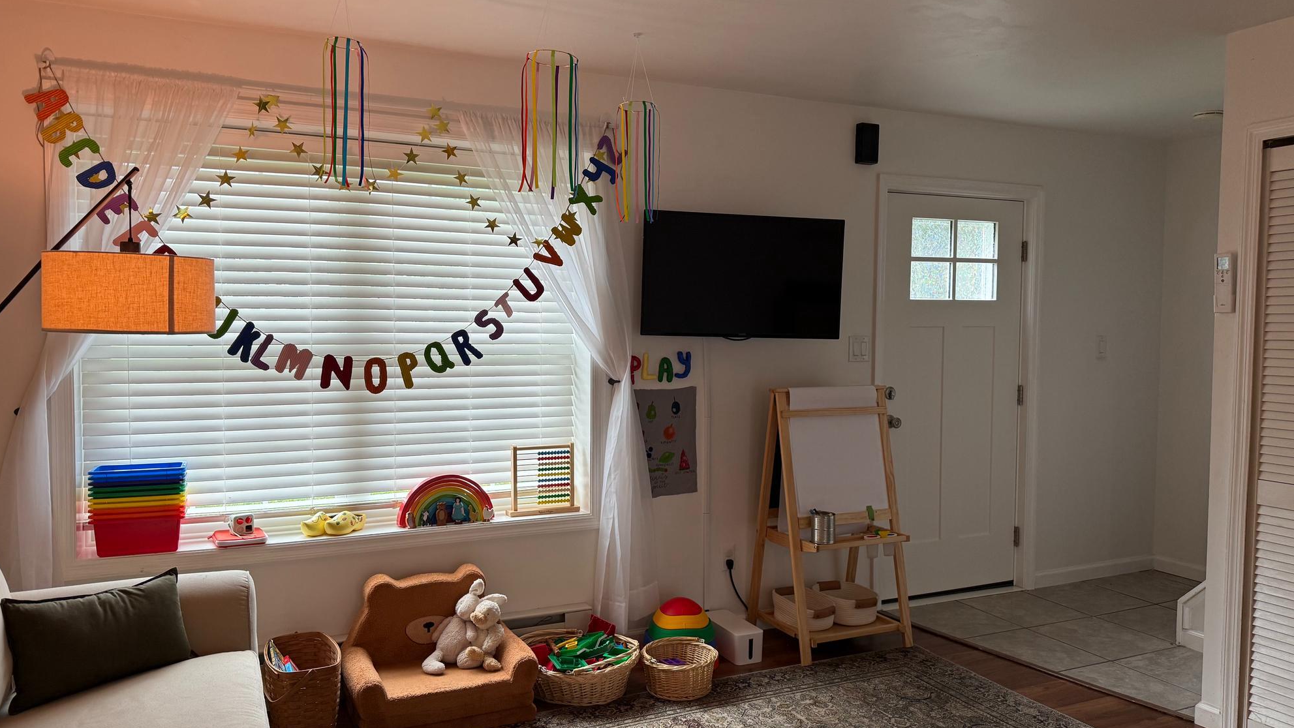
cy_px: 359
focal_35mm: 27
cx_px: 651
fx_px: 927
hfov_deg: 69.9
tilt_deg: -2.5
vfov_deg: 42.9
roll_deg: -0.5
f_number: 1.78
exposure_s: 1/60
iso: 125
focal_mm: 6.76
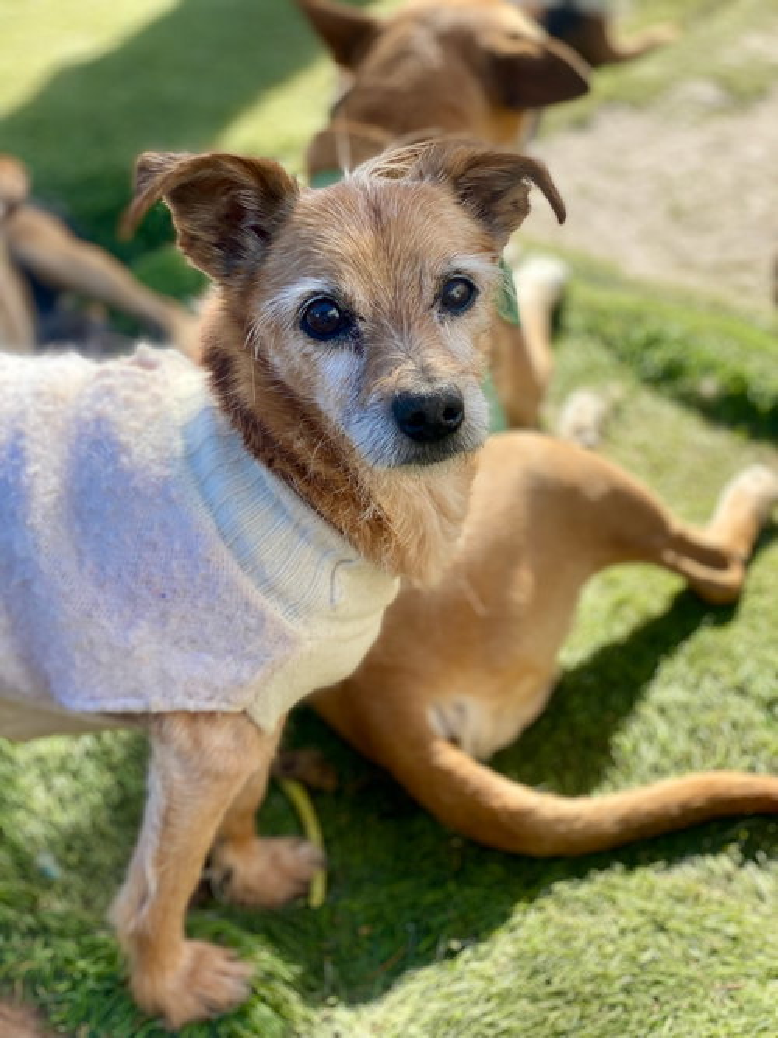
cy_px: 519
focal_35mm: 52
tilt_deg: -31.3
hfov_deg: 28.0
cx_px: 389
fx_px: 1559
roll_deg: +2.7
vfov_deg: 36.8
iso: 20
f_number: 2
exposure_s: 1/393
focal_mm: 6
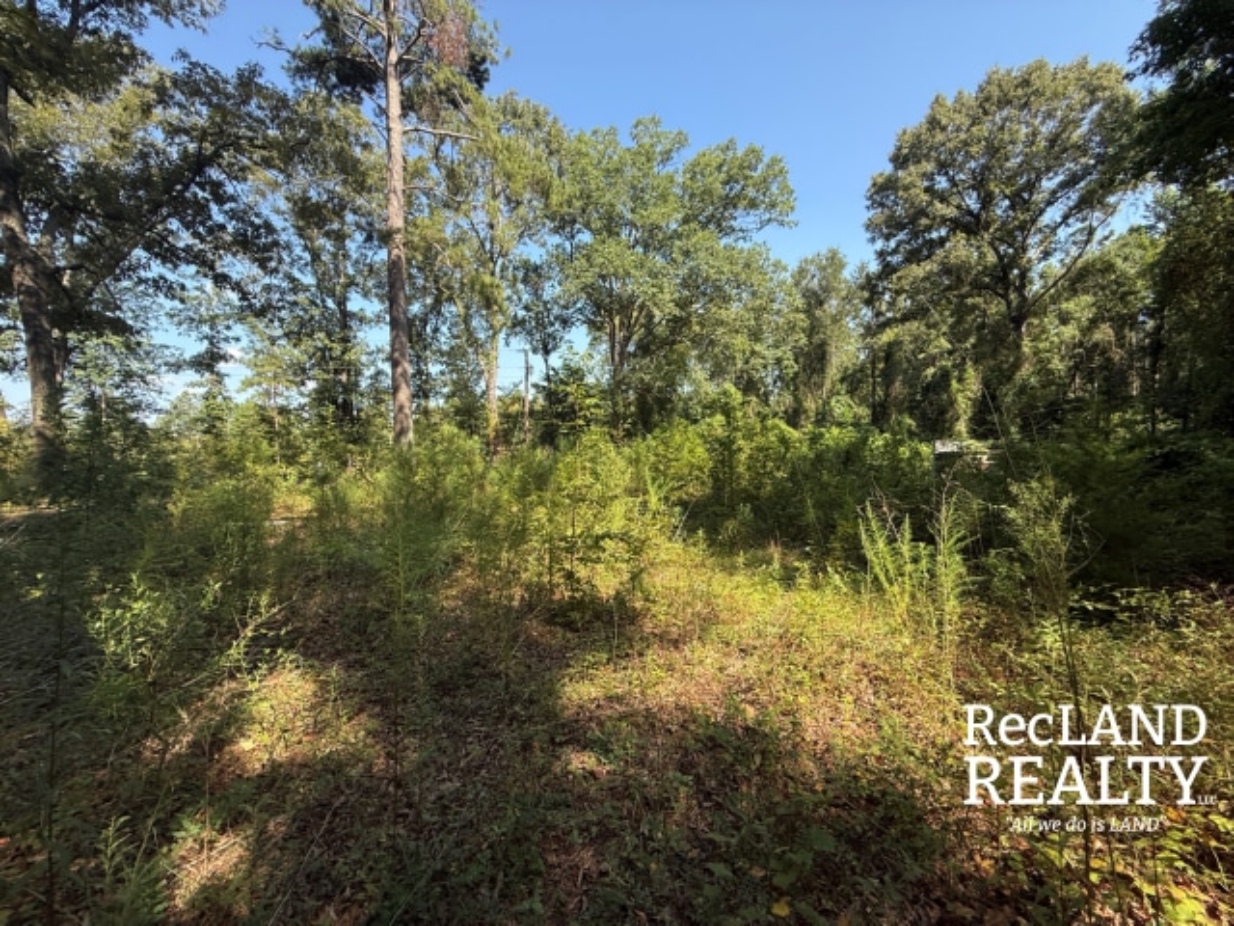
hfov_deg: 102.1
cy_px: 463
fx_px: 499
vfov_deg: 85.7
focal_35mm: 14
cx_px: 617
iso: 64
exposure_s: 1/549
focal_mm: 2.22
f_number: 2.2
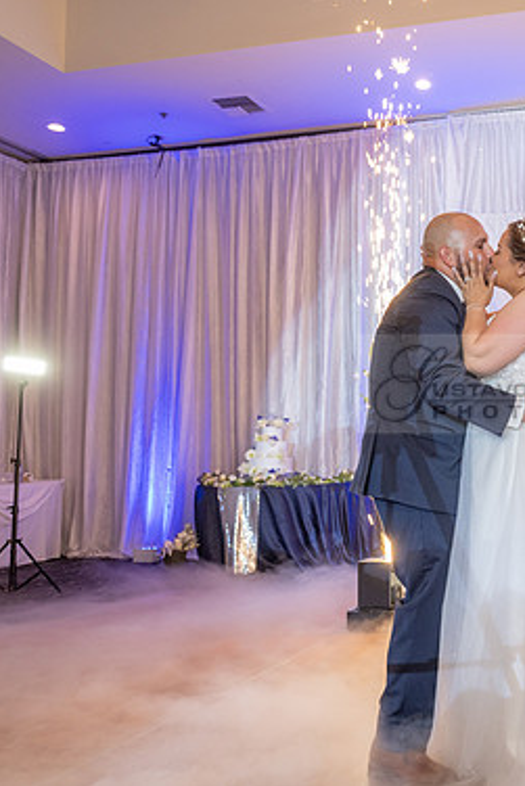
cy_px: 384
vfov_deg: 51.9
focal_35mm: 37
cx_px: 538
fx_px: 809
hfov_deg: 32.7
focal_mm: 24
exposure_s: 1/200
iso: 1600
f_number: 4
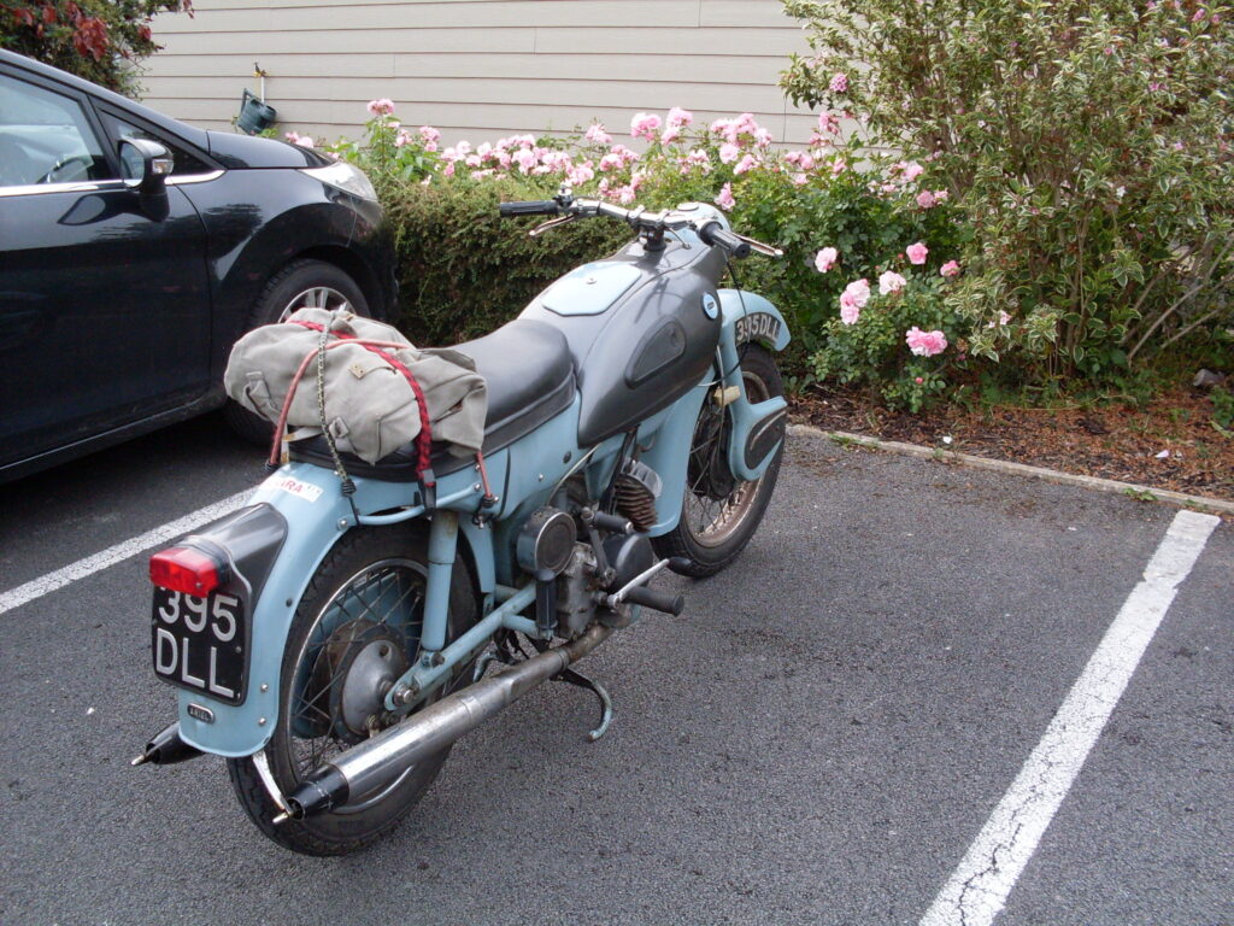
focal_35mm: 38
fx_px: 1355
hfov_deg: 49.0
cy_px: 463
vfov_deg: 37.7
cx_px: 617
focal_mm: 6.3
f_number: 2.8
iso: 100
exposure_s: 1/60
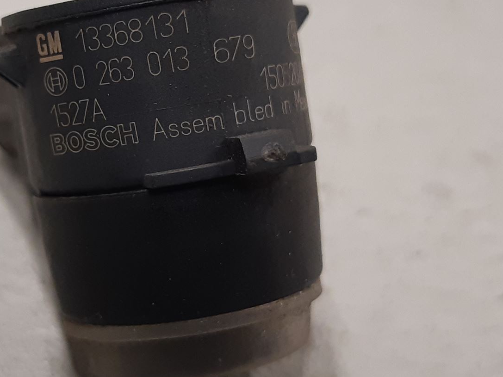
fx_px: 712
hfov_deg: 38.1
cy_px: 137
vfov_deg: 29.5
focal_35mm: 49
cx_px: 137
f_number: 1.7
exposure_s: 1/50
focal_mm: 3.93
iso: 125
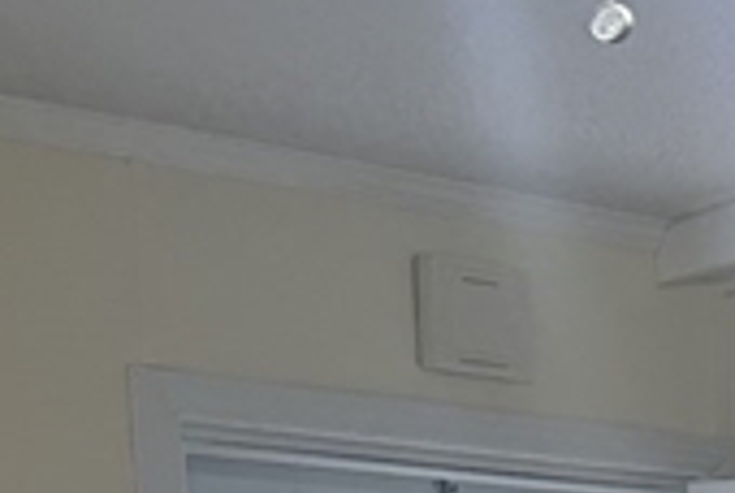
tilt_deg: -5.9
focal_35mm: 150
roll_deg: -0.7
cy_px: 1194
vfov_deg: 8.4
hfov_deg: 11.2
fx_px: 3068
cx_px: 1833
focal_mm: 6.86
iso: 100
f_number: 1.78
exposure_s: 1/120
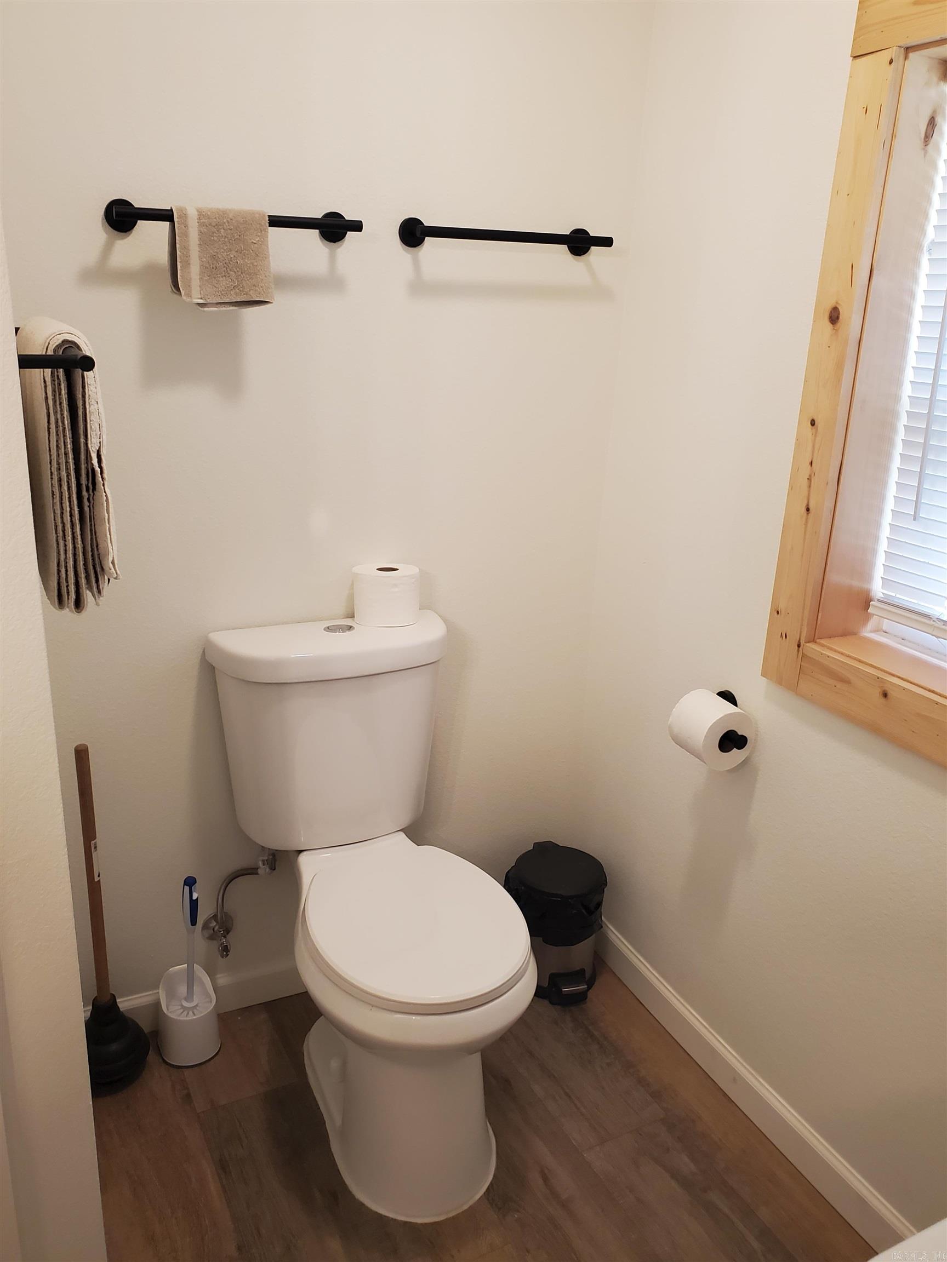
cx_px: 474
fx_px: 948
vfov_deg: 67.3
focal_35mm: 26
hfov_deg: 53.1
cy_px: 631
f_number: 2.4
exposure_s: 1/60
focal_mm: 4.3
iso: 250
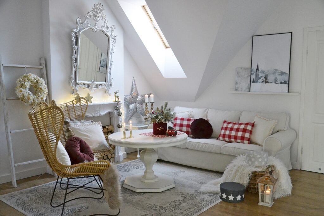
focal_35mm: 33
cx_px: 162
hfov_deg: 57.2
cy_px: 108
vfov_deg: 40.0
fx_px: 297
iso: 1400
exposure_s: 1/60
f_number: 3.8
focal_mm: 22
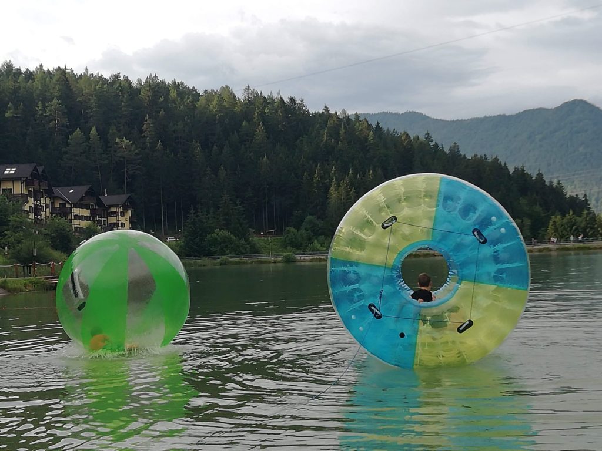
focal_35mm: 53
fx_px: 922
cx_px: 301
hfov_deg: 36.2
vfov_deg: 27.5
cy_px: 226
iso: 50
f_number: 2.2
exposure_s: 1/212
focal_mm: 3.21
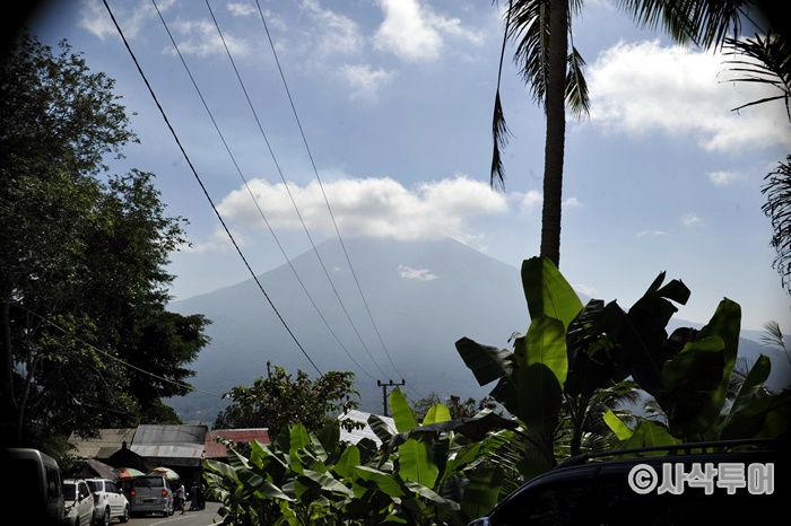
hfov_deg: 54.5
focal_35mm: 35
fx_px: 769
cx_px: 396
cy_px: 263
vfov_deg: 37.8
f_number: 14
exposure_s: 1/800
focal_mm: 35
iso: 250
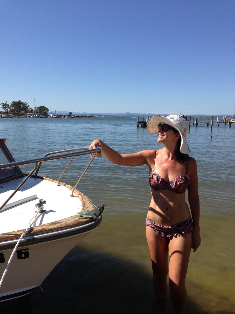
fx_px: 299
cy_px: 157
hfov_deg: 42.9
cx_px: 118
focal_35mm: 33
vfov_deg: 55.4
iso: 50
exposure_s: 1/1595
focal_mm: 4.13
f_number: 2.4
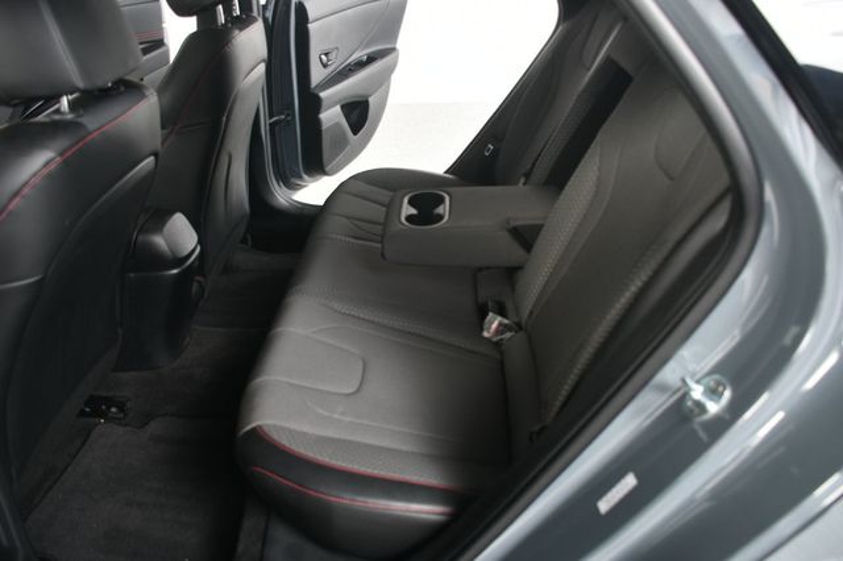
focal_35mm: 30
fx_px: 702
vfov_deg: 43.6
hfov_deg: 62.0
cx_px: 422
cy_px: 280
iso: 100
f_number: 3.5
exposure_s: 1/160
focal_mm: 20
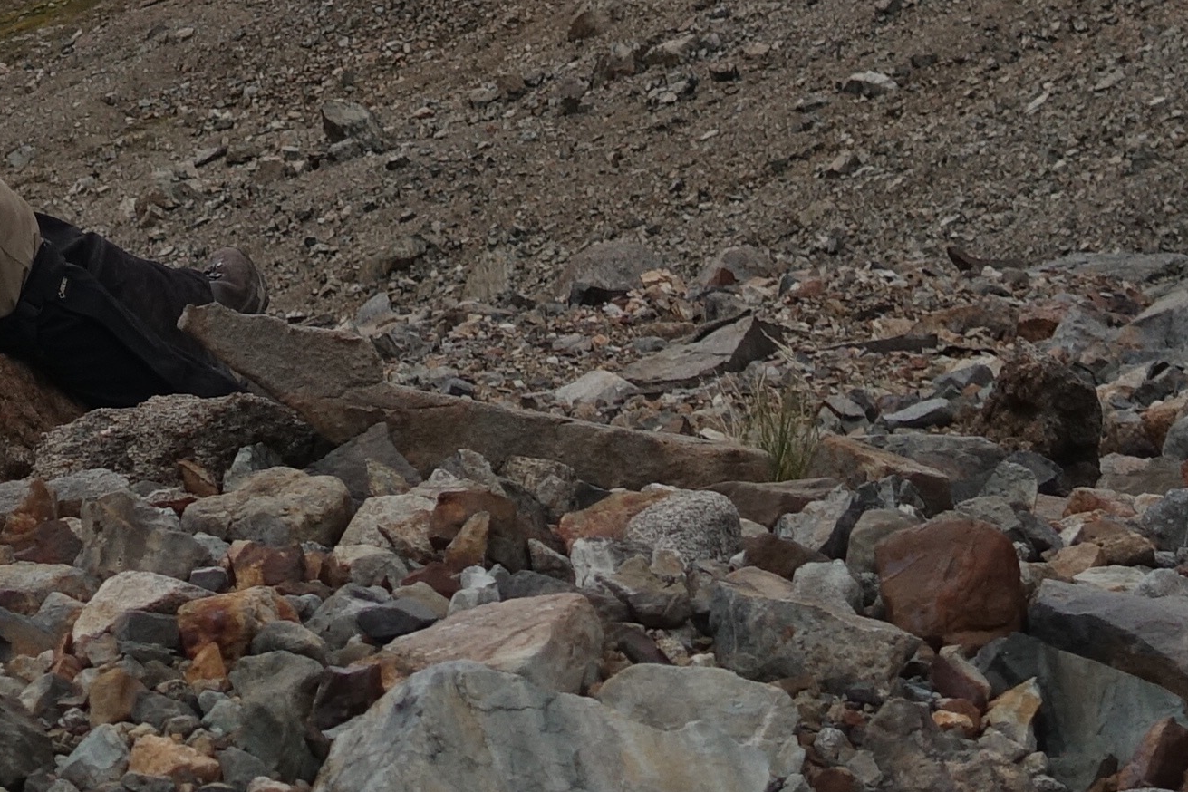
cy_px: -828
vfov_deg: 10.4
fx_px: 3993
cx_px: -227
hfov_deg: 16.3
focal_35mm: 121
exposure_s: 1/3200
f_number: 2.5
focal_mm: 10.7
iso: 100
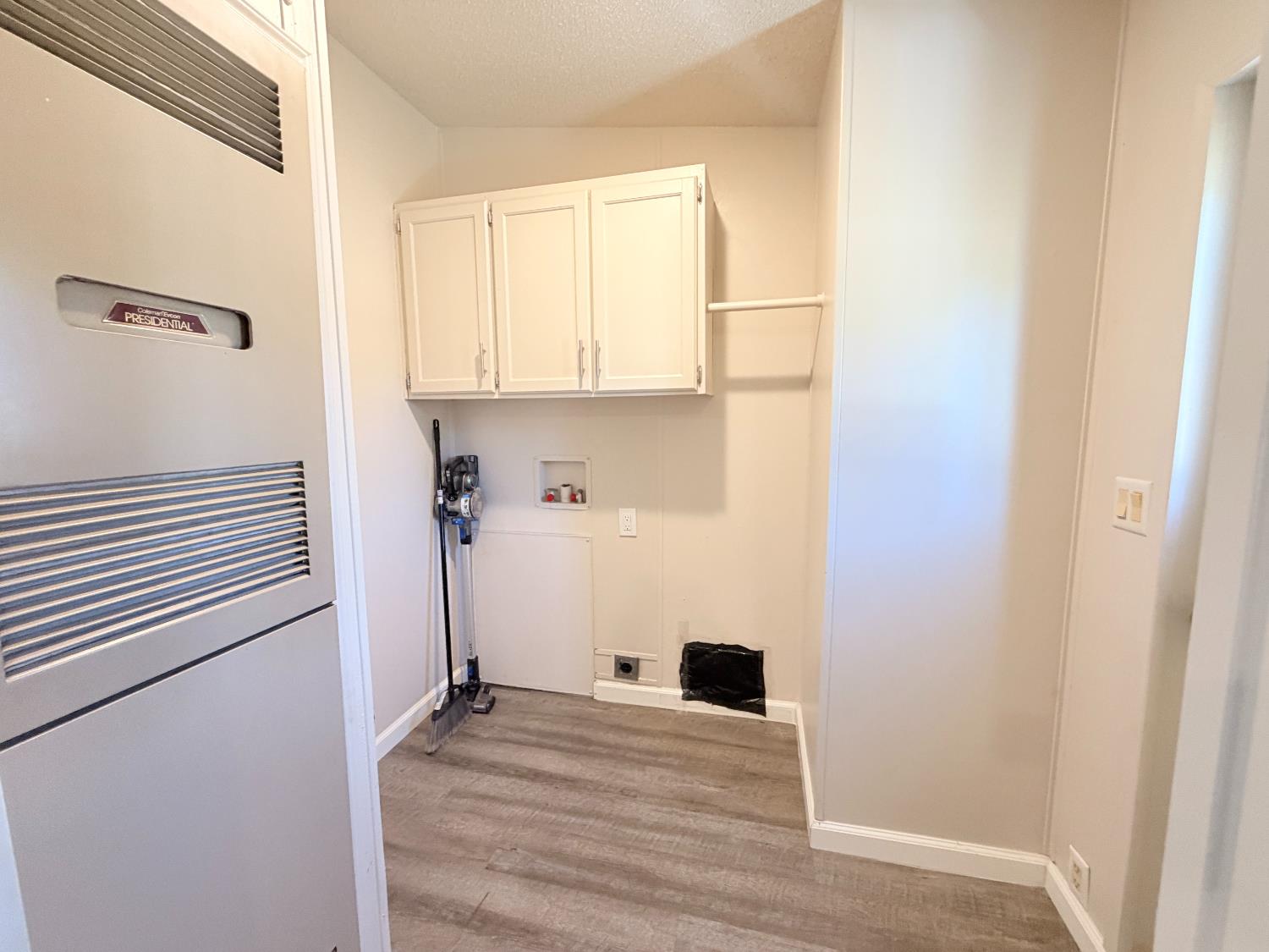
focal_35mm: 14
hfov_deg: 102.1
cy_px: 476
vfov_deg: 85.7
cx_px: 634
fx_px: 513
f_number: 2.2
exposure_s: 1/60
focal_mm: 2.22
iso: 320
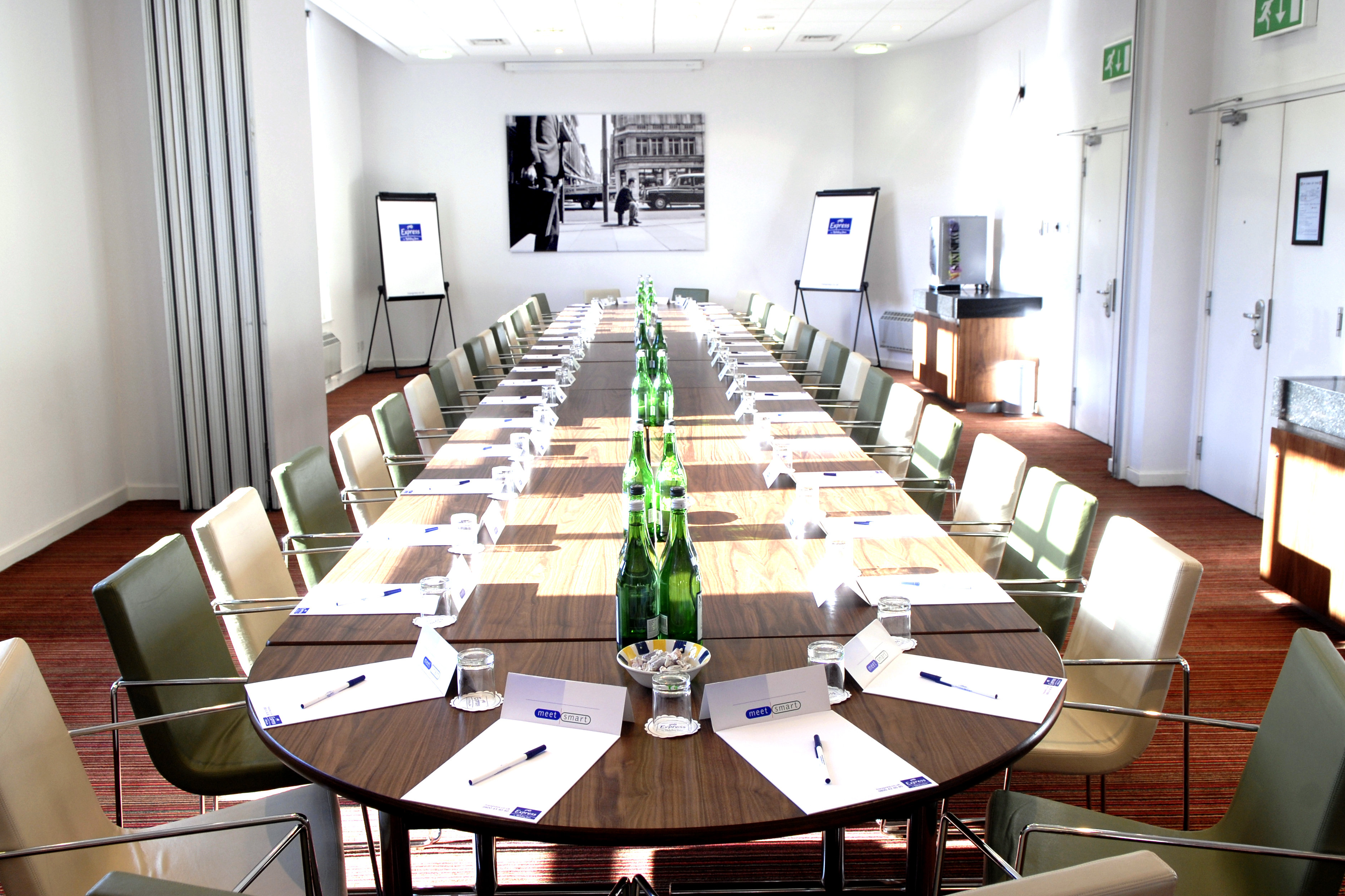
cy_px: 435
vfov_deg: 42.3
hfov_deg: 60.3
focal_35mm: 31
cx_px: 667
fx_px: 1158
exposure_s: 1/15
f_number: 5.6
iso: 200
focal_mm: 20
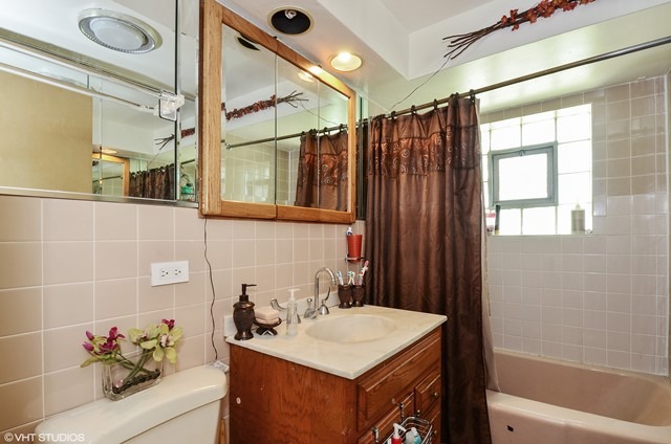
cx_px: 336
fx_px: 307
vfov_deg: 71.8
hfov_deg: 95.1
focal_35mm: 16
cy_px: 222
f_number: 8
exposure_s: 1/2.5
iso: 200
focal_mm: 11
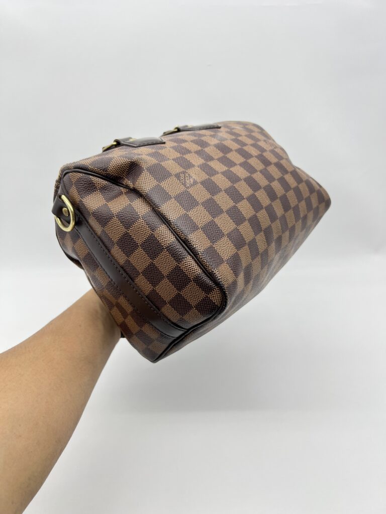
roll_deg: +0.4
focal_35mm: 26
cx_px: 193
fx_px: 387
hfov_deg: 53.1
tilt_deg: -28.9
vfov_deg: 67.3
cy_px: 257
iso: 40
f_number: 1.5
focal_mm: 5.7
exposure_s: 1/100
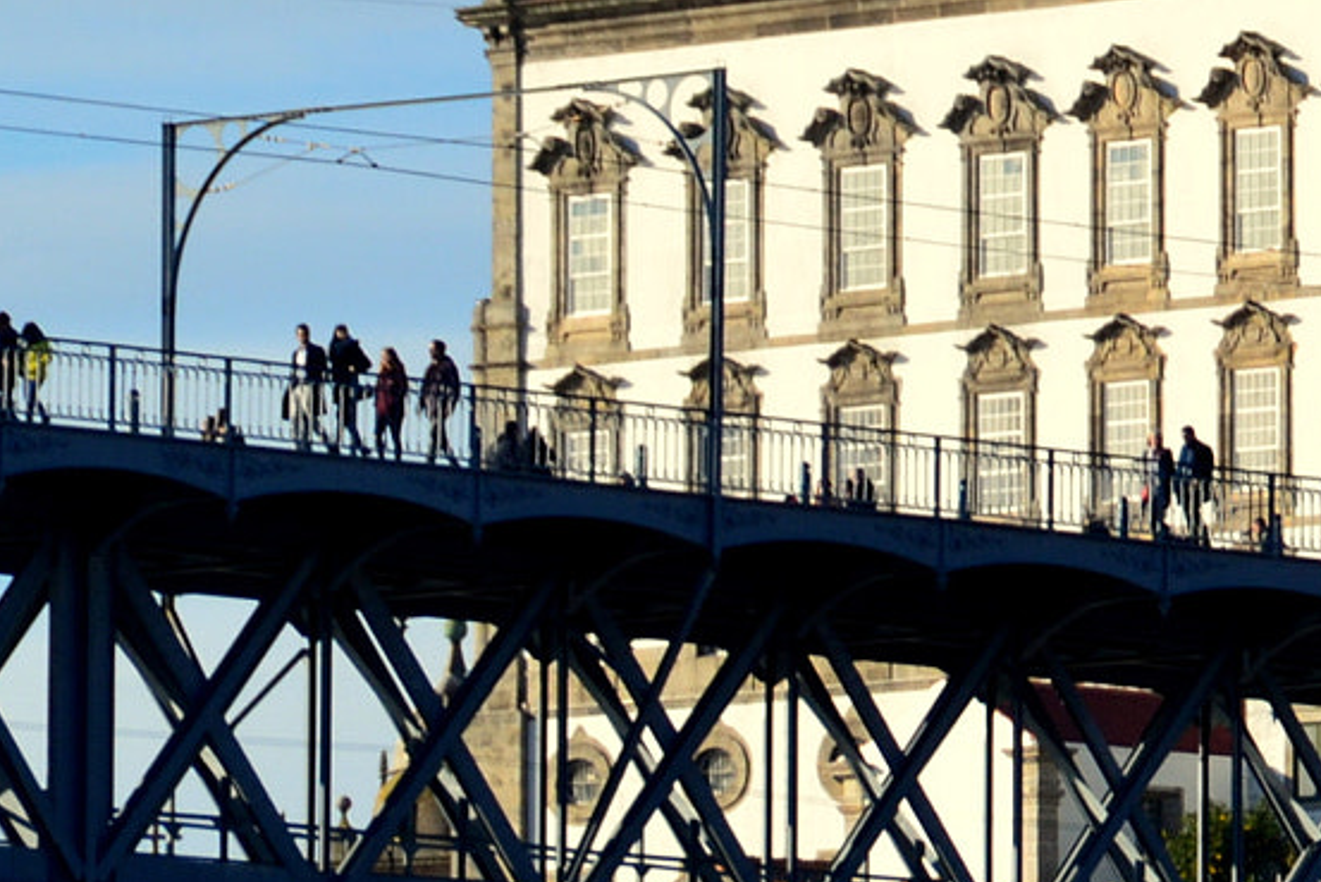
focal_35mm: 585
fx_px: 21487
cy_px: 201
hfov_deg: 3.5
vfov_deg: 2.3
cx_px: 1448
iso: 400
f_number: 11
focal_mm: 135
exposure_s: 1/400
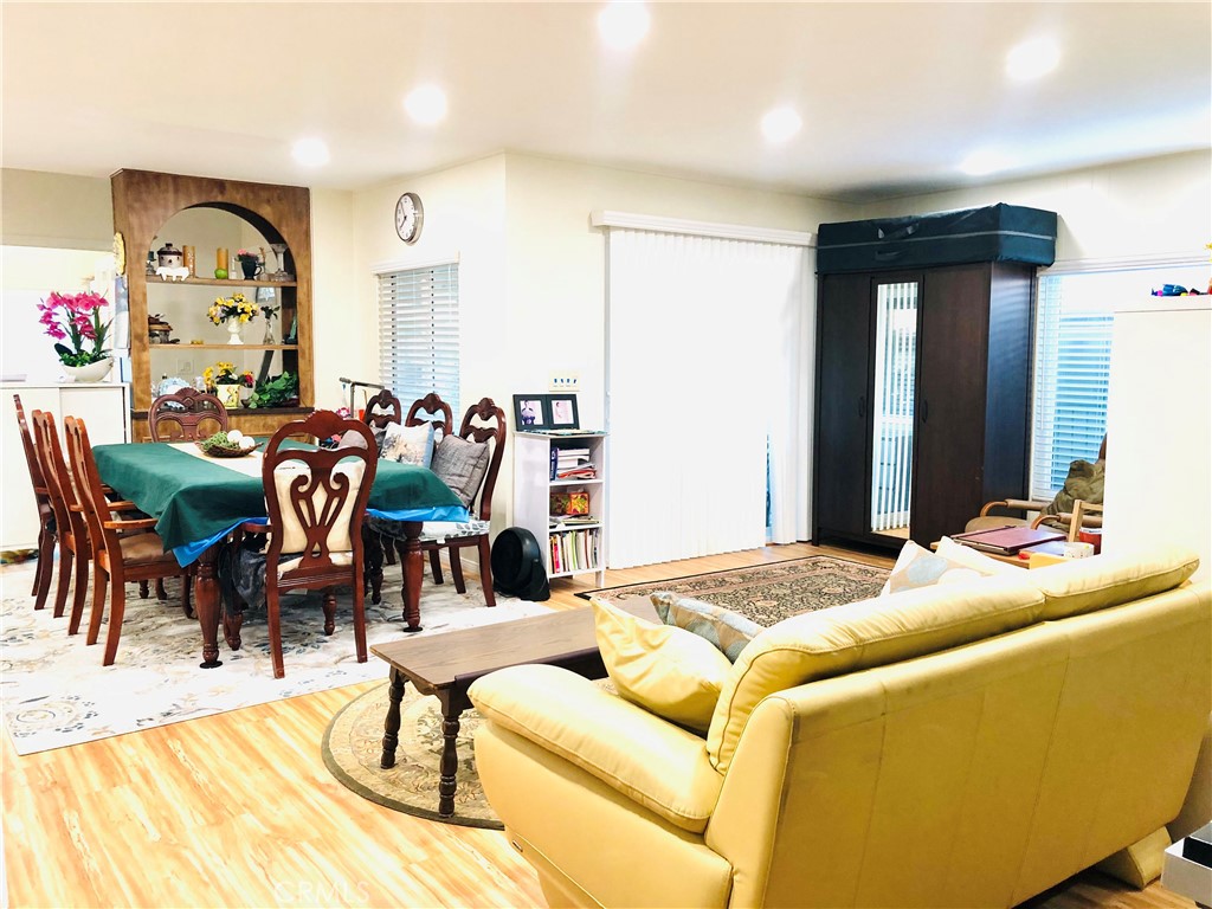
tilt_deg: -4.5
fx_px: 980
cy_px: 454
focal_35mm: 28
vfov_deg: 49.7
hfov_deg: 63.4
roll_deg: +0.3
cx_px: 606
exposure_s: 1/17
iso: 40
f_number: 1.8
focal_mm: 4
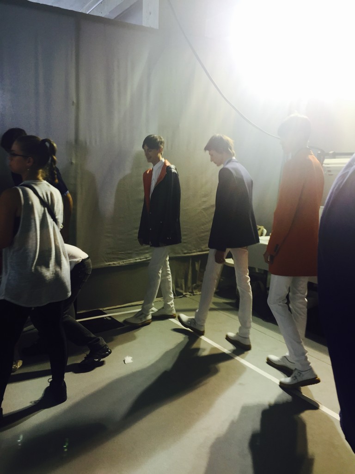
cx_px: 178
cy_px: 237
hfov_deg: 48.2
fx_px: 397
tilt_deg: -7.0
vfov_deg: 61.7
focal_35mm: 29
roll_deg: -2.0
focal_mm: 4.15
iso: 40
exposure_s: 1/60
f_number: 2.2
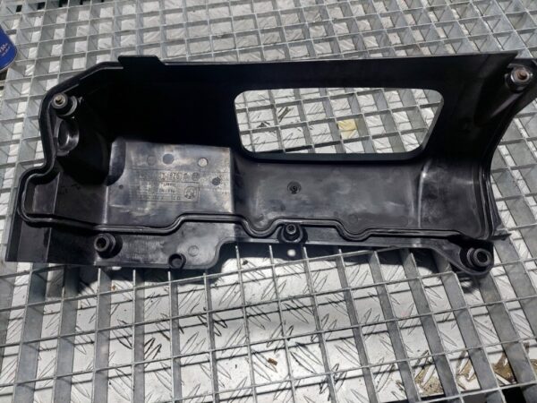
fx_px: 388
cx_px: 268
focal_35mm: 25
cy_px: 202
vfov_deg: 54.9
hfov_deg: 69.4
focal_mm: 5.23
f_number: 1.8
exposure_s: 1/100
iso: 64
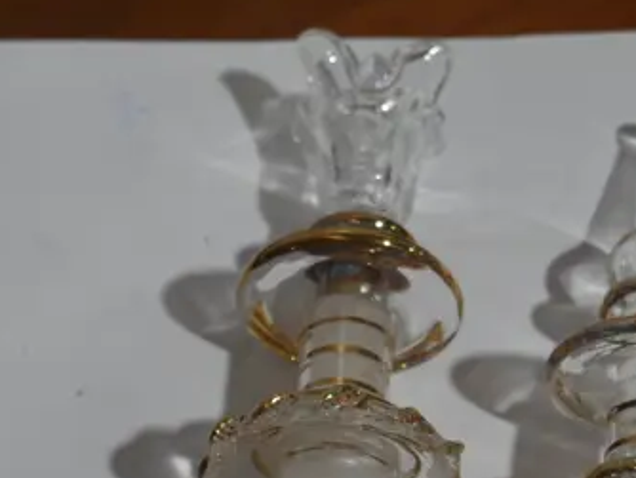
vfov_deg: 10.3
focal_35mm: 141
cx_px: 558
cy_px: 652
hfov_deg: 13.9
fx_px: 2592
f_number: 5.1
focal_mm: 23
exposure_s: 1/60
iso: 200
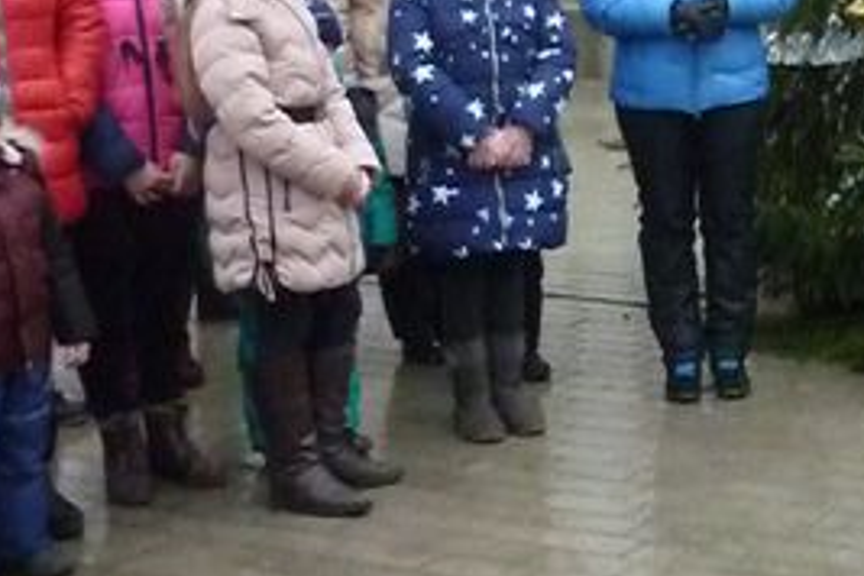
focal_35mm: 92
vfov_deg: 14.6
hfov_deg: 20.9
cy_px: -29
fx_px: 2208
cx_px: 982
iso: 1600
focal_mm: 5.5
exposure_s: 1/500
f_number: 2.8
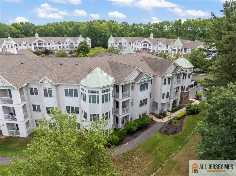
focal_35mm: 24
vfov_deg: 56.7
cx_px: 118
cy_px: 88
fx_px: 163
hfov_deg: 71.6
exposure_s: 1/30
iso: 100
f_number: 11
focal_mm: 12.29
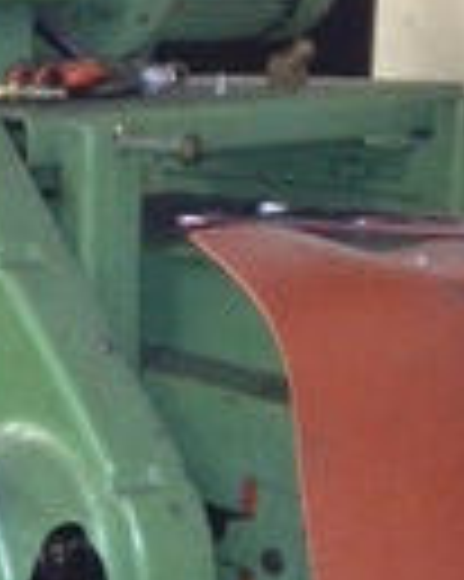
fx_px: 1822
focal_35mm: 106
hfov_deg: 14.3
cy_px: 387
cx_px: -5
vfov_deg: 18.1
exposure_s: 1/16
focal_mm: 4.28
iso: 400
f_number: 2.4
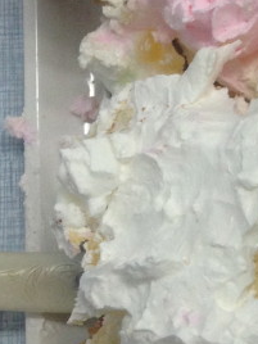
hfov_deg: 11.3
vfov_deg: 15.6
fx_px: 1252
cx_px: 377
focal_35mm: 126
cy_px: 184
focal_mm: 4.12
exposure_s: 1/20
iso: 125
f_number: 2.4
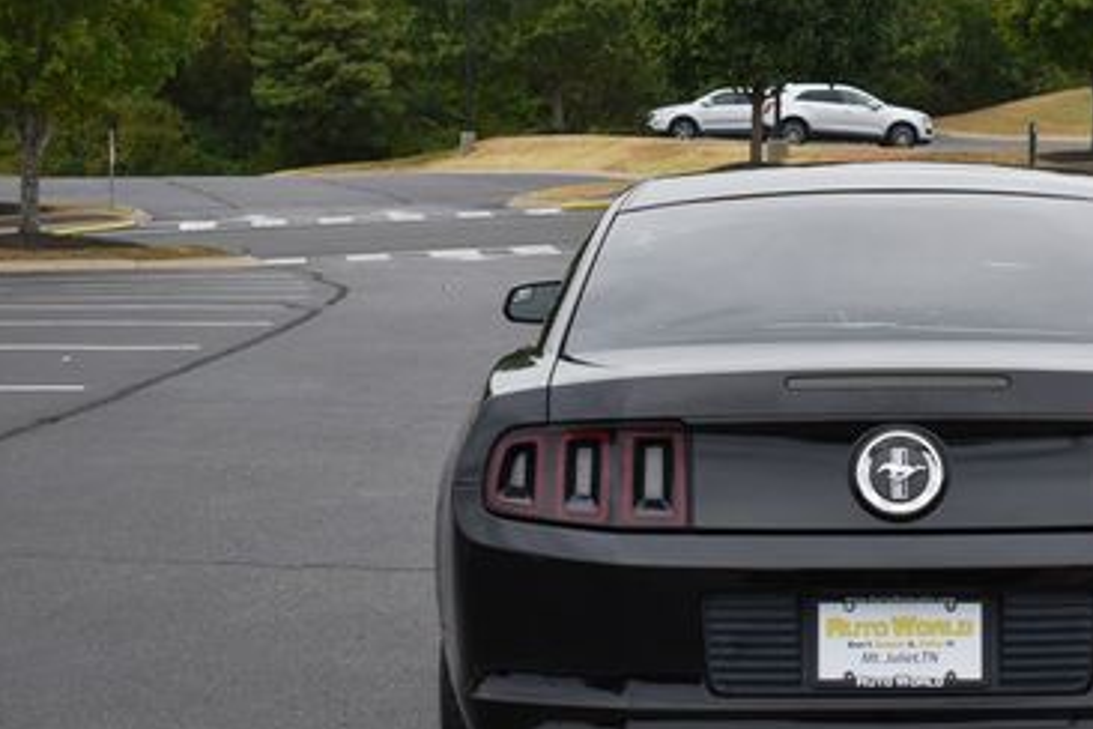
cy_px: 226
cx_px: 896
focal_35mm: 92
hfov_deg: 21.8
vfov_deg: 14.8
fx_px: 2789
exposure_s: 1/250
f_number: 5.6
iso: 400
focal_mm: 35
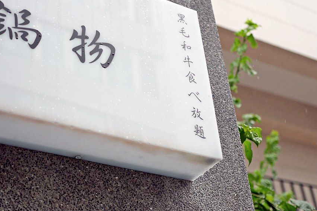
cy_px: 91
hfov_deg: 32.9
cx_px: 162
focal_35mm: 61
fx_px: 537
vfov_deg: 22.3
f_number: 1.8
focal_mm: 25
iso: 200
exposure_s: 1/500
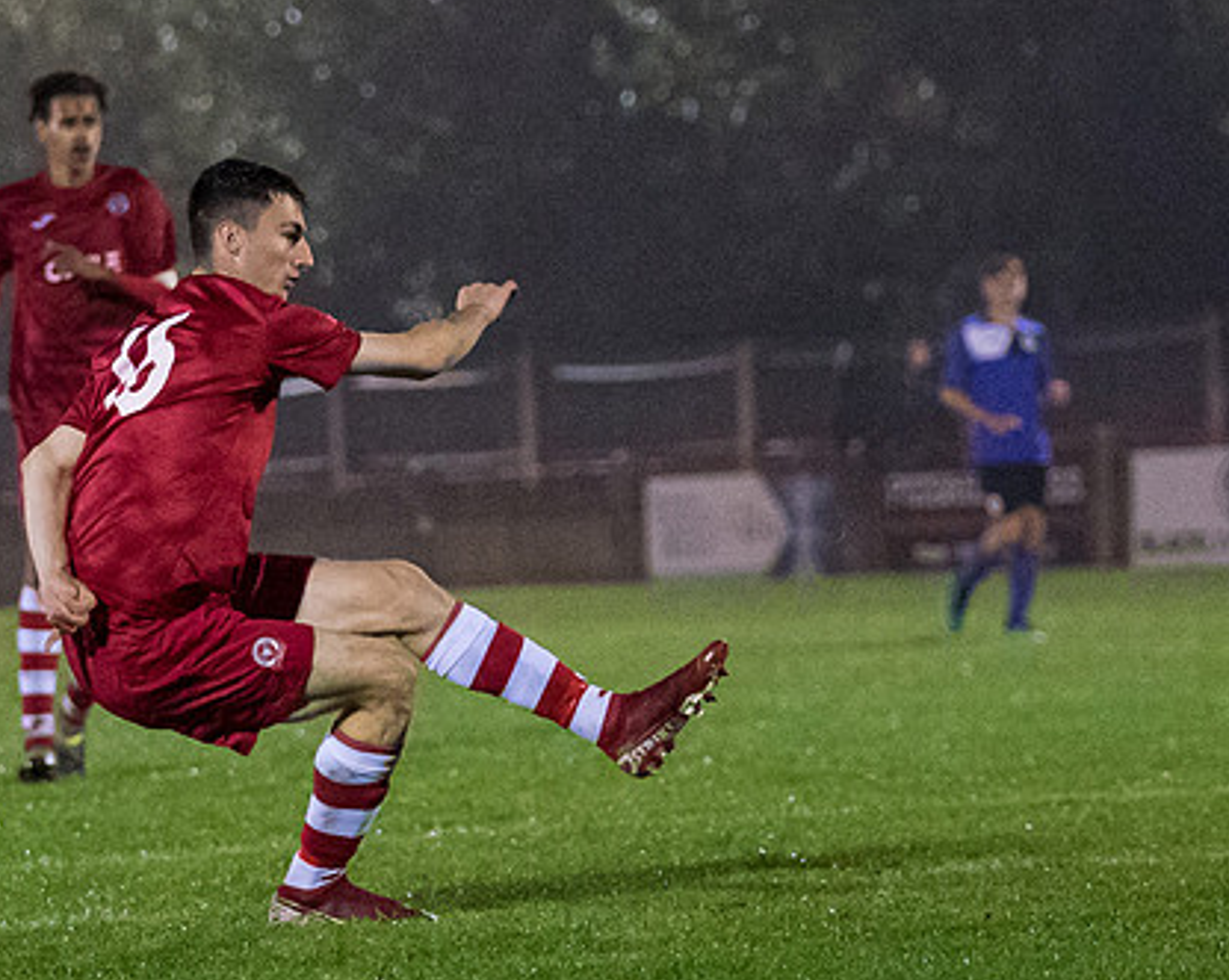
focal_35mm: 325
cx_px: 269
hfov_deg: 6.0
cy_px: 582
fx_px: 11810
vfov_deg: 4.8
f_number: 2.8
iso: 6400
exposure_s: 1/1250
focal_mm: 103
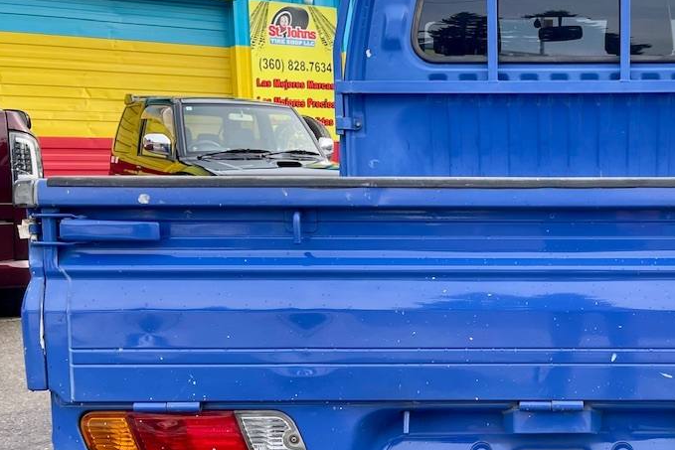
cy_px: 299
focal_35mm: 49
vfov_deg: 27.4
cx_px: 553
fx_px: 919
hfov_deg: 38.6
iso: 32
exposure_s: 1/432
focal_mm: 5.1
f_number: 1.6
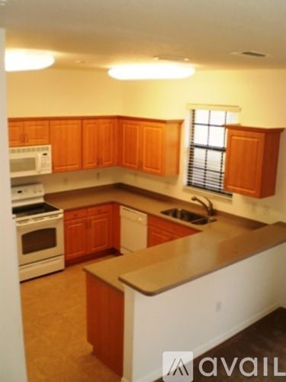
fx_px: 397
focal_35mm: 36
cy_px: 191
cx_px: 143
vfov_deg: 51.4
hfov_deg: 39.7
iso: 125
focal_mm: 6.3
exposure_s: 1/30
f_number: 3.1
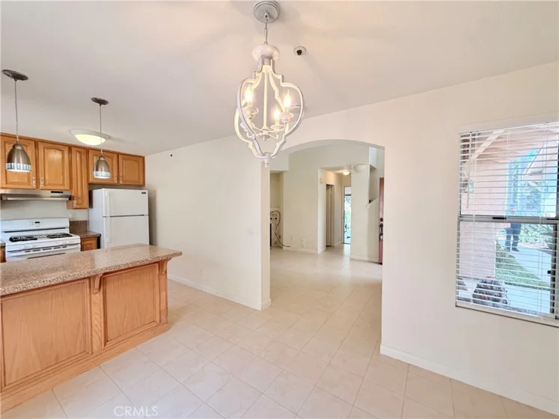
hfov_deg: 102.1
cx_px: 280
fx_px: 226
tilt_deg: -1.8
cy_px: 210
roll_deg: -0.3
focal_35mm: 14
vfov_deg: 85.7
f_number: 2.2
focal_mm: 2.22
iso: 100
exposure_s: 1/120
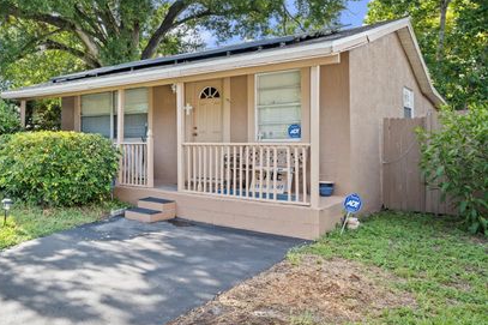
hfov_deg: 64.8
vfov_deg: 46.4
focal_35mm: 28
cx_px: 189
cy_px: 152
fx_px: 379
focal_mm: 22.8
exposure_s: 1/50
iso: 400
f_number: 8
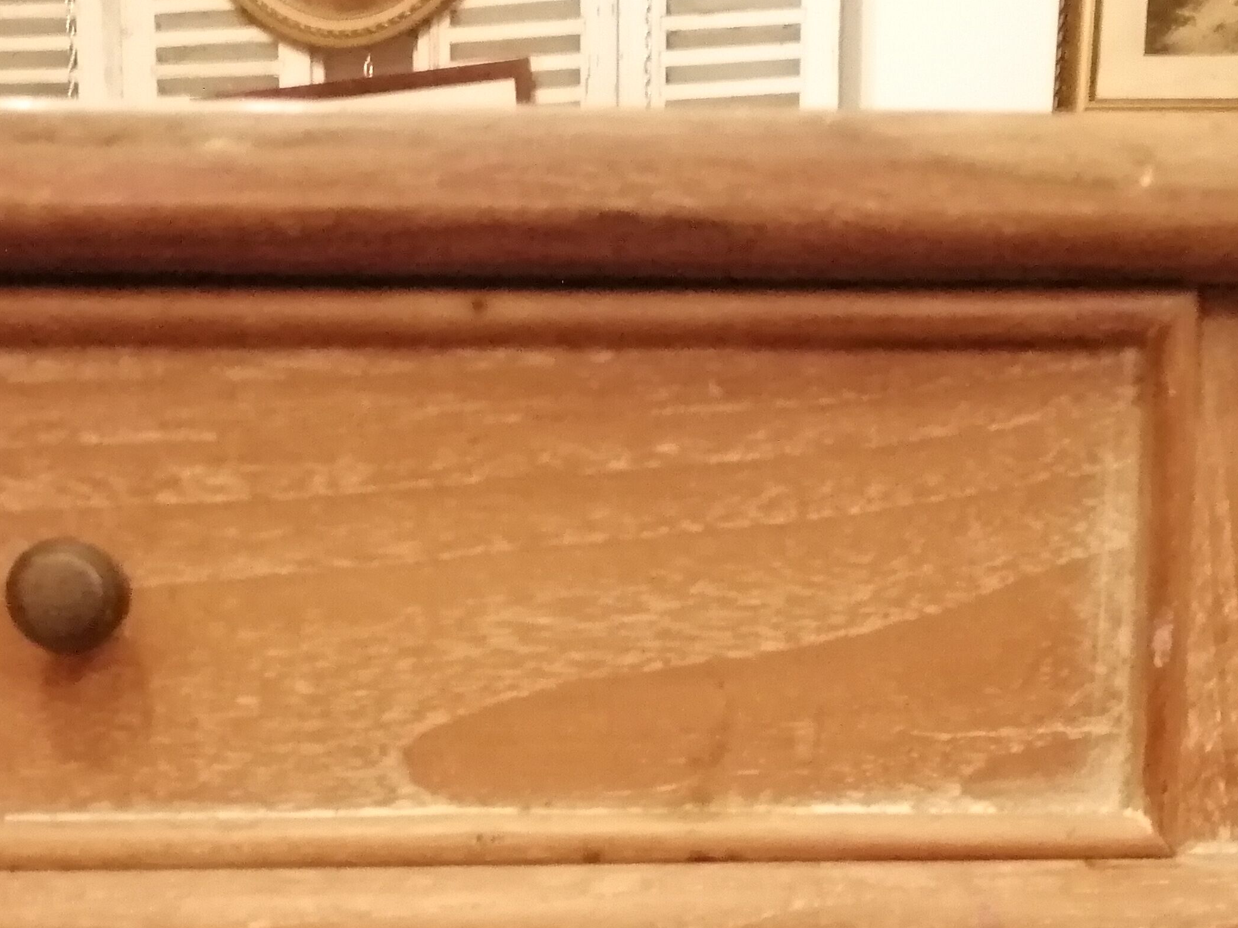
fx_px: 1860
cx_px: 684
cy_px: 858
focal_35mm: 52
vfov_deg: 26.9
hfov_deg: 36.8
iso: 800
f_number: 1.8
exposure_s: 1/14.3
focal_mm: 3.62
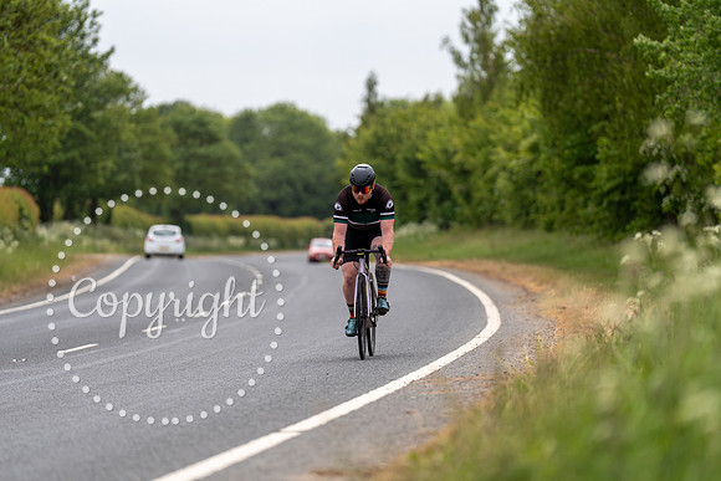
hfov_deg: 10.8
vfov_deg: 7.2
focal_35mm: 191
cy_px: 240
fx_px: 3826
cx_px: 360
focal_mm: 191
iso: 125
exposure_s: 1/1250
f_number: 3.2
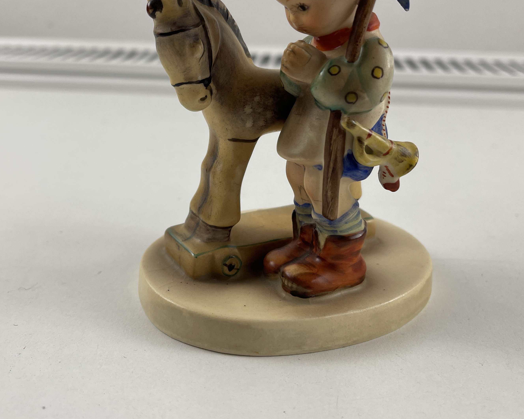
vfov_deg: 39.9
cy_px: 160
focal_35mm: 37
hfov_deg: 48.9
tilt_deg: -19.2
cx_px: 224
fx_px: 574
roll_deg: +0.1
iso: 32
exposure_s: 1/244
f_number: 1.6
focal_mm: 5.1
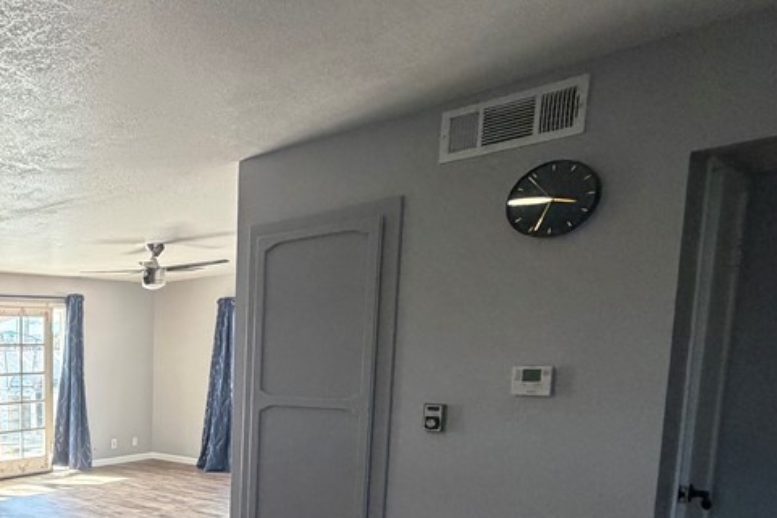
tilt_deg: -6.2
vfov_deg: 40.0
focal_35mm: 31
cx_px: -3
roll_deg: +0.9
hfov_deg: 49.1
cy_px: 439
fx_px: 669
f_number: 2.2
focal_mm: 2.22
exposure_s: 1/116
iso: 320
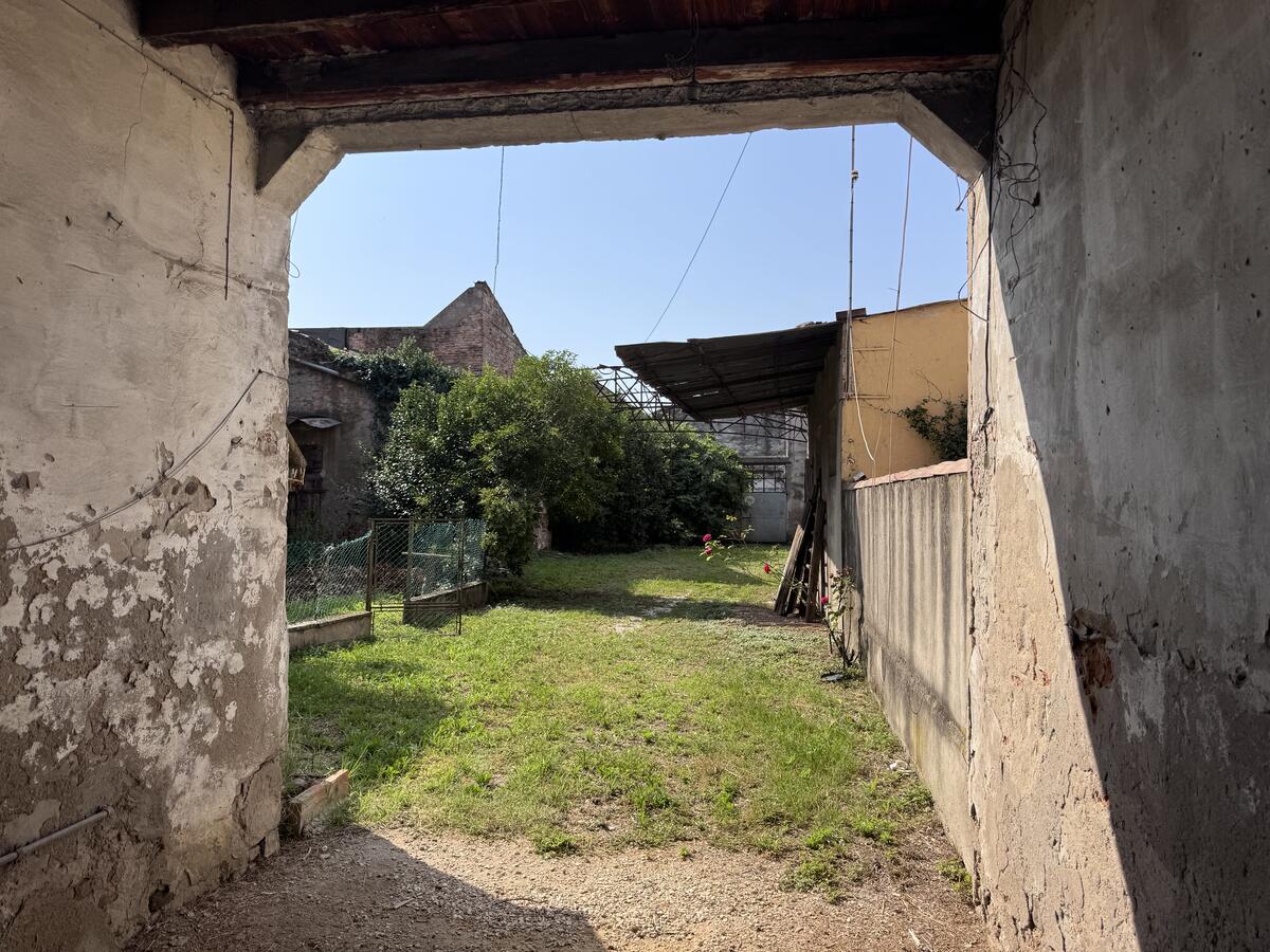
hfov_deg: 71.6
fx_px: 881
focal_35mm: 24
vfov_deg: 56.8
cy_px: 476
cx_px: 635
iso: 80
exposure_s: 1/4608
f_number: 1.78
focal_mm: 6.76
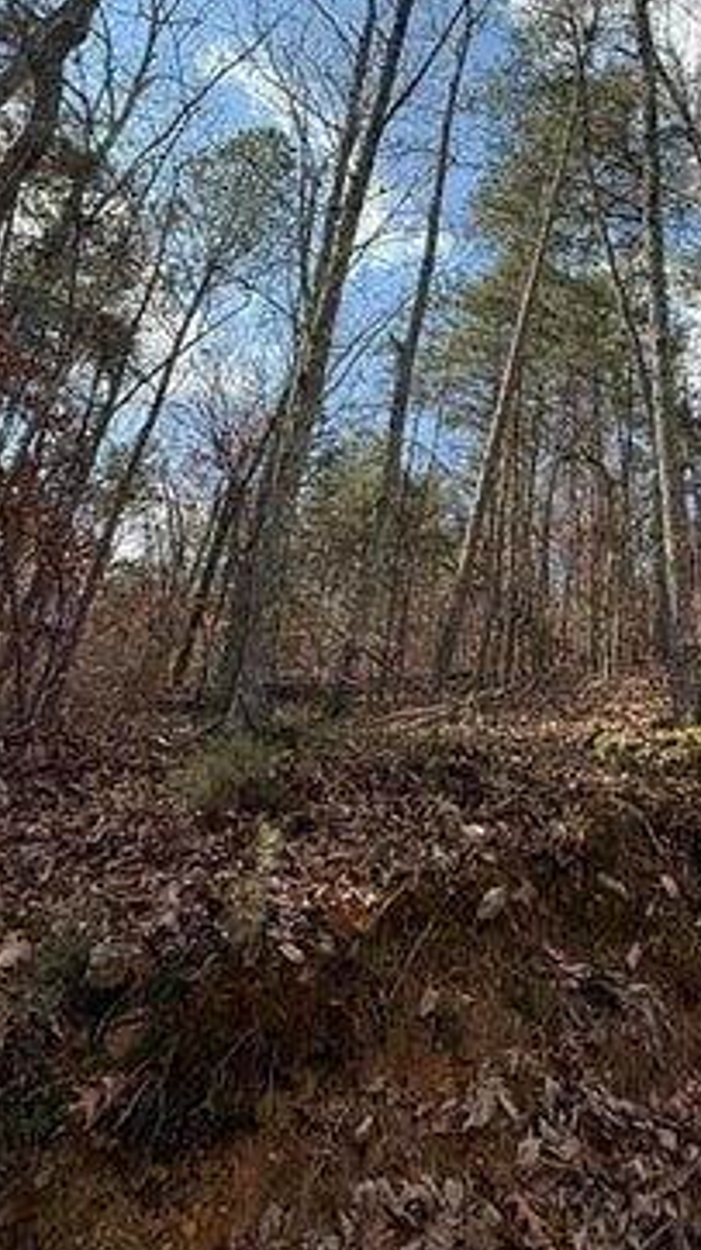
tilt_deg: +35.3
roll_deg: -8.6
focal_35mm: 27
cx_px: 535
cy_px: 338
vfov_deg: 66.3
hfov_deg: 41.4
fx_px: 894
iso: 50
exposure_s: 1/1656
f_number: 2.2
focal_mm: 2.22
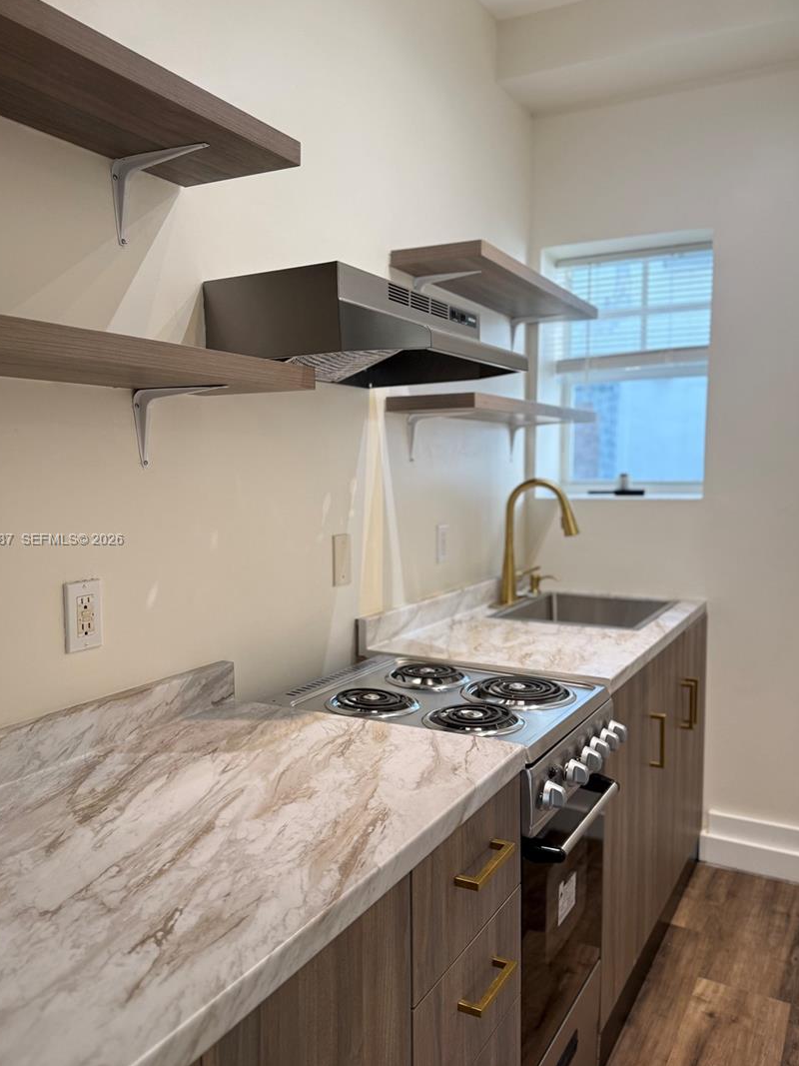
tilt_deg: -4.9
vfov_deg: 65.3
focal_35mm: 27
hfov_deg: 51.3
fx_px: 831
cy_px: 540
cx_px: 388
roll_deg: +0.5
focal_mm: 6.76
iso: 125
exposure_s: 1/120
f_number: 1.78
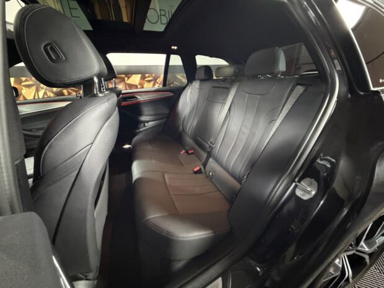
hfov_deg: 102.1
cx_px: 192
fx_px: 155
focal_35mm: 14
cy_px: 144
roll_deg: +2.1
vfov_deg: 85.7
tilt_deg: -23.6
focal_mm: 2.22
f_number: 2.2
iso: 1250
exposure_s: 1/33
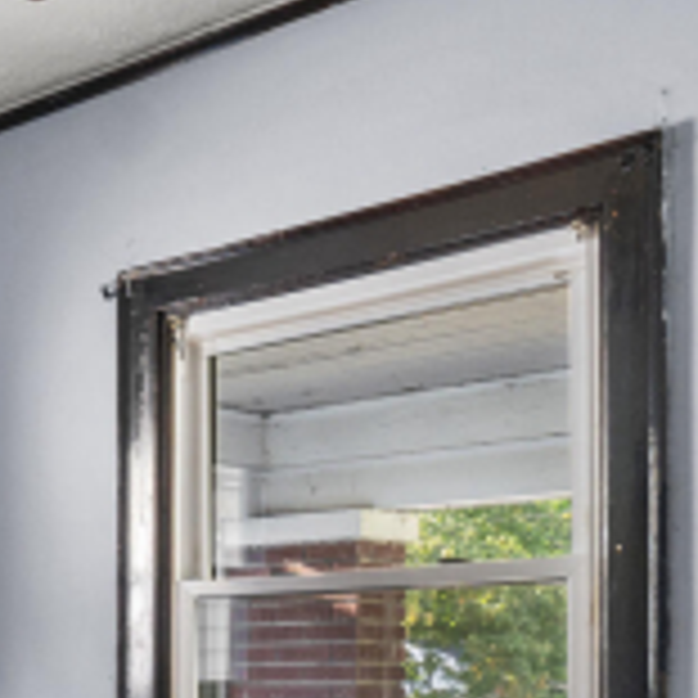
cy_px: 675
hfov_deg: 21.8
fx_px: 1553
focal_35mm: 68
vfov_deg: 24.3
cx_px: -297
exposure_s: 1/1.67
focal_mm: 11
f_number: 8
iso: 400
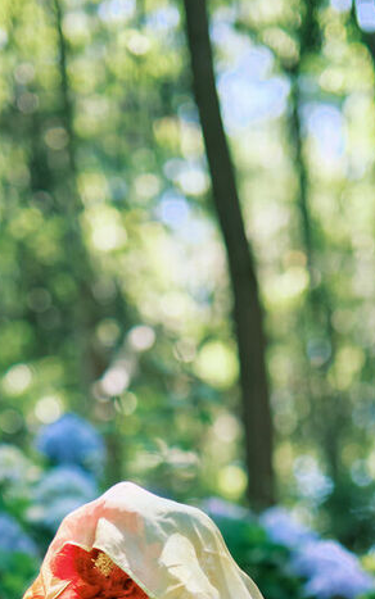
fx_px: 2076
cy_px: 861
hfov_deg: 10.3
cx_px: 214
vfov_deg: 15.3
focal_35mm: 127
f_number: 1.8
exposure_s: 1/500
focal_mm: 50
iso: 320
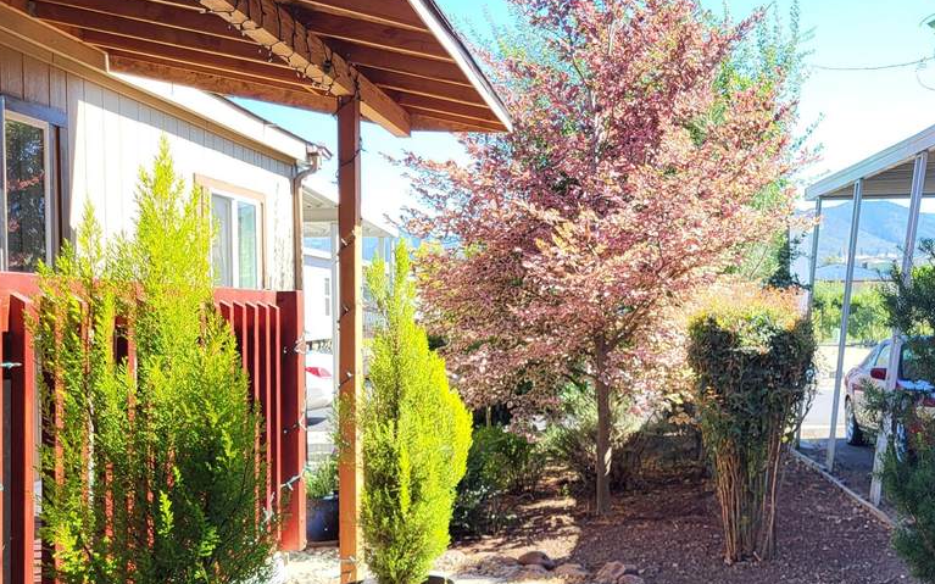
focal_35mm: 46
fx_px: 1172
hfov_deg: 42.6
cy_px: 335
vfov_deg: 27.9
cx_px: 663
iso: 40
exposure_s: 1/519
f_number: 1.8
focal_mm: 5.4
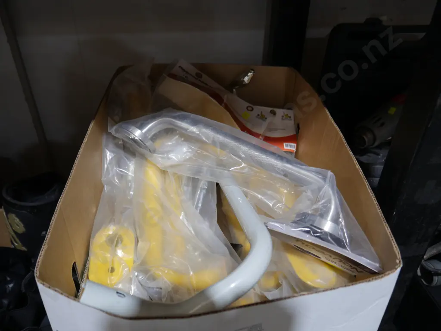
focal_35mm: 28
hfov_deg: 63.4
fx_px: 357
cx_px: 220
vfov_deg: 49.8
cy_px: 166
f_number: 3.5
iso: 320
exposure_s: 1/60
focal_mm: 14
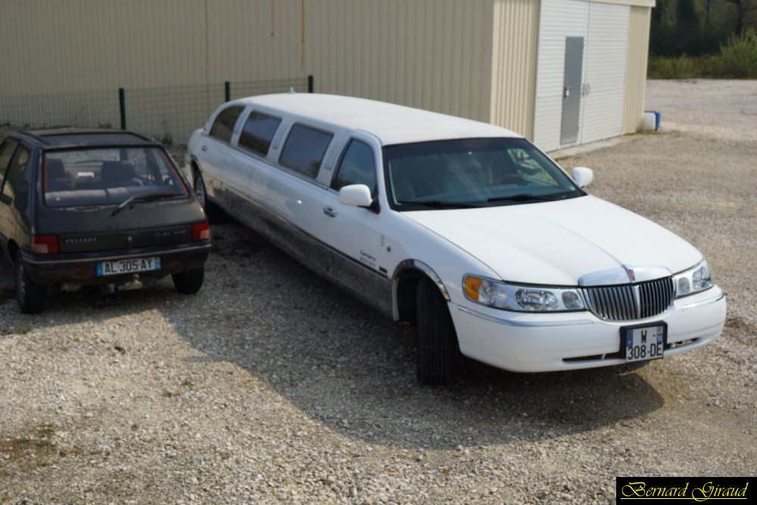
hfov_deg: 43.6
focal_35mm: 45
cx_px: 378
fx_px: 946
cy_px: 252
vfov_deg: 29.9
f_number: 5.6
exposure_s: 1/320
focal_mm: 30
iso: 100
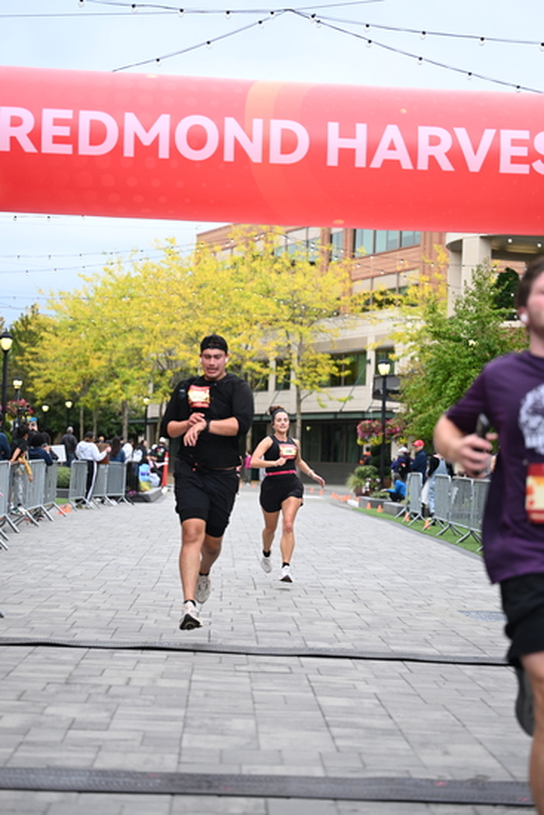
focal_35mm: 70
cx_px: 272
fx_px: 1586
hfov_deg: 19.5
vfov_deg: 28.8
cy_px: 408
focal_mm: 70
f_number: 2.8
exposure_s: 1/2000
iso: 640
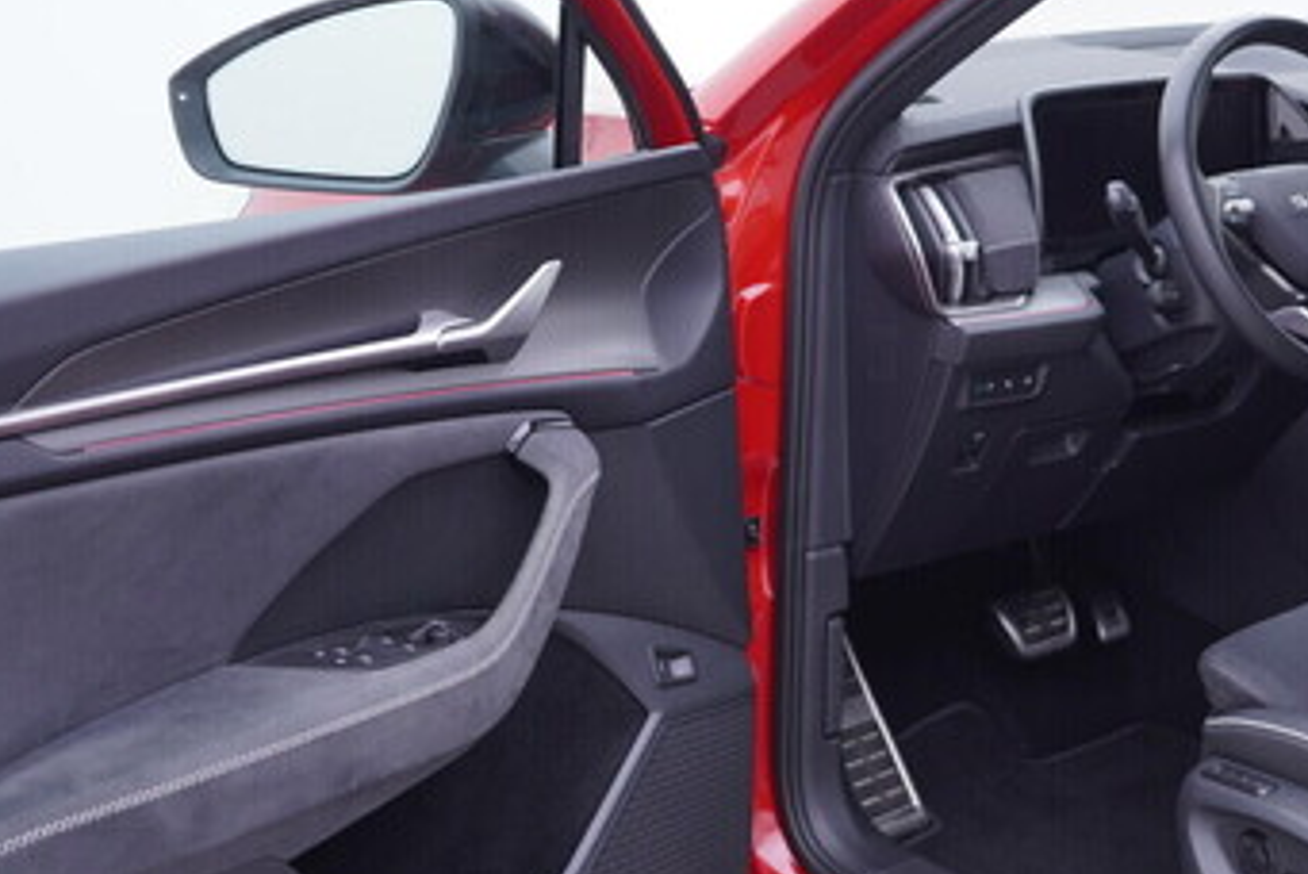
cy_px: 374
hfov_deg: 34.0
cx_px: 909
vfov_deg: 23.4
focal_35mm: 58
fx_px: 2109
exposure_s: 1/40
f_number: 2.8
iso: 125
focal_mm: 24
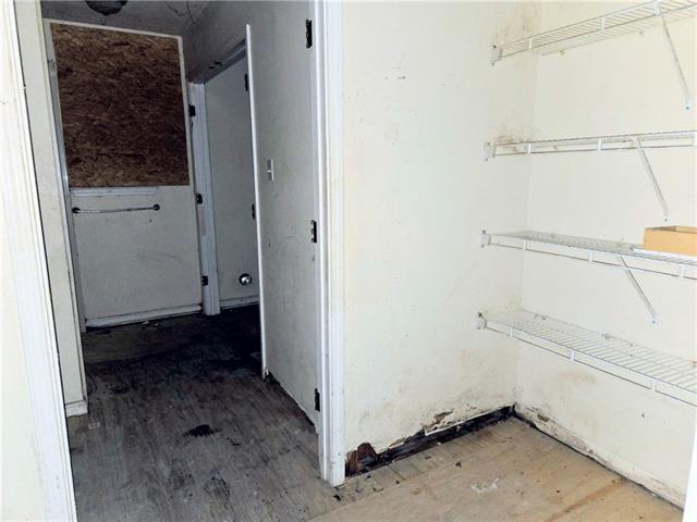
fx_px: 463
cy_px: 261
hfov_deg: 73.9
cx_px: 348
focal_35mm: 23
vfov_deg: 58.9
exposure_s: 1/15.5
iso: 125
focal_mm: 5.4
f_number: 1.8
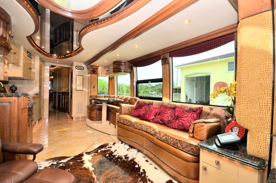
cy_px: 92
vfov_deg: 77.1
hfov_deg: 100.5
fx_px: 115
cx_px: 138
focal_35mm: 15
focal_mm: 10
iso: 400
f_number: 5.6
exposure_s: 1/60
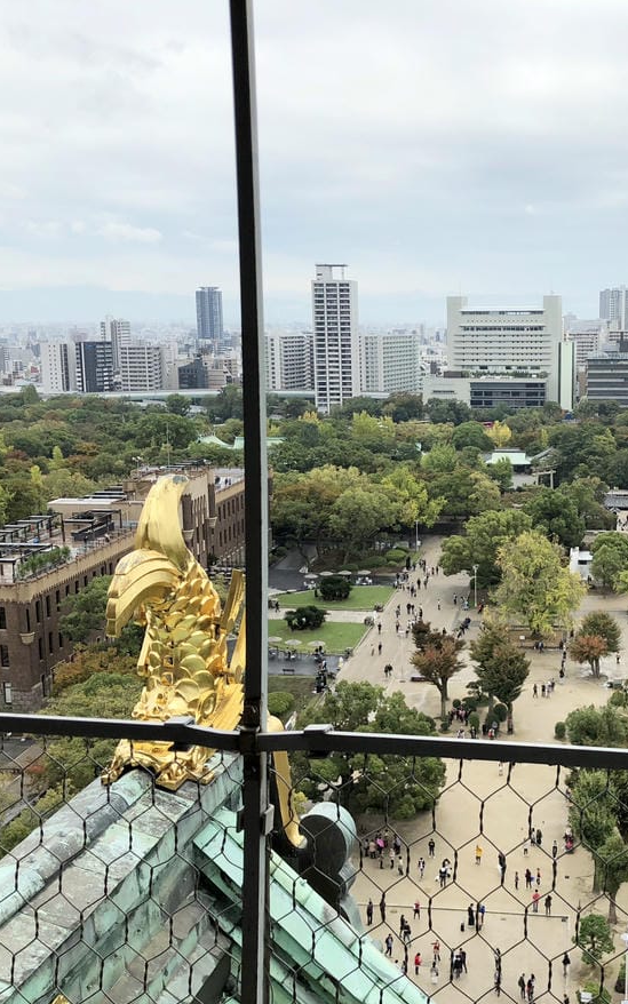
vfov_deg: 47.2
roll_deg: -0.4
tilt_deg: -11.0
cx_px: 479
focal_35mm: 42
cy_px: 512
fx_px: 1150
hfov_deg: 30.0
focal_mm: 3.99
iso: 20
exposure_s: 1/873
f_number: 1.8
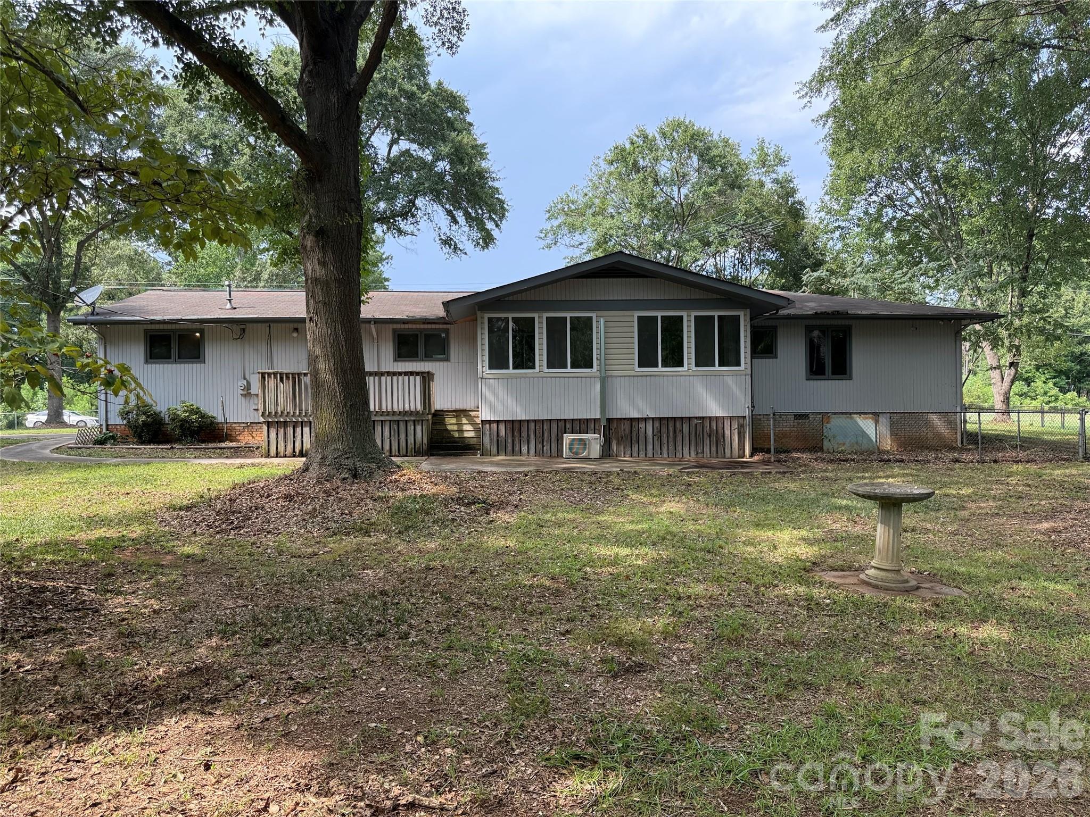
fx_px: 756
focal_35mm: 24
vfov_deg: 56.8
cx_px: 545
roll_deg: +1.0
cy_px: 408
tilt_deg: +2.7
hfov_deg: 71.6
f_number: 1.78
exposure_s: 1/849
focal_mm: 6.76
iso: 100
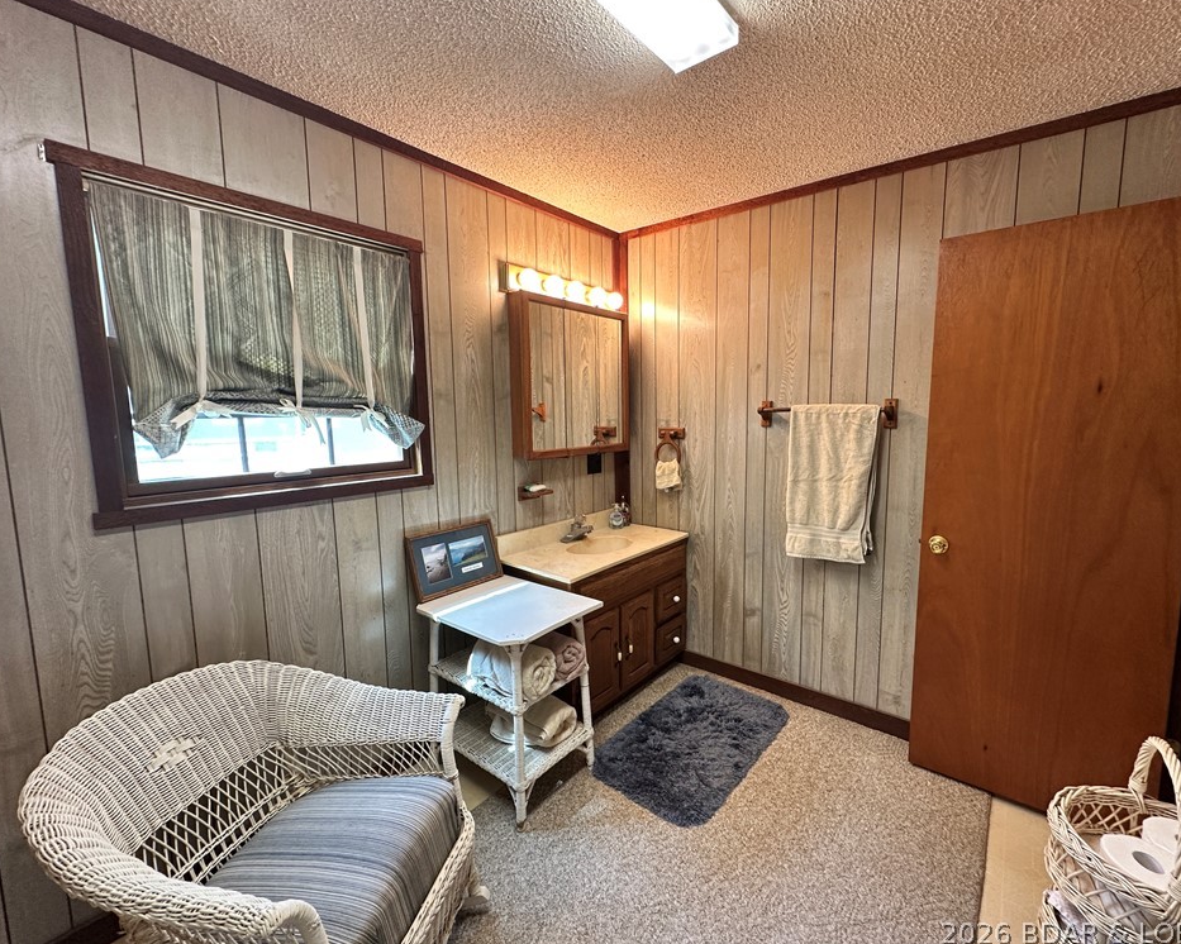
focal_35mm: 15
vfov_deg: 84.0
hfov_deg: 96.6
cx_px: 637
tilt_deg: -6.8
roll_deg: +0.0
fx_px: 524
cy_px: 468
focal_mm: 2.22
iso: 200
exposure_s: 1/60
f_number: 2.2
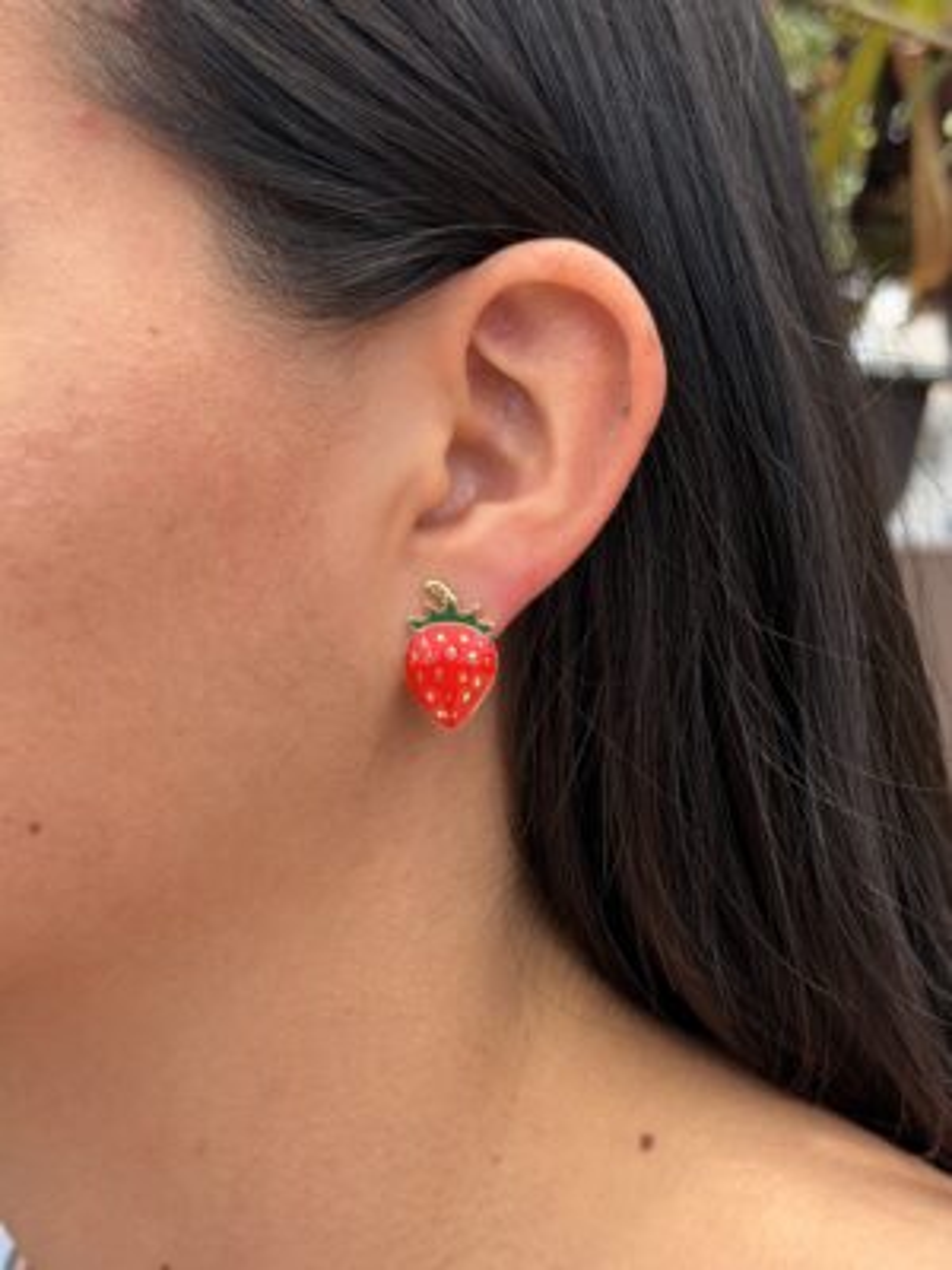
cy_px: 635
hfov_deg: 30.3
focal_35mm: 48
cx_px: 476
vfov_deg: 39.7
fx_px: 1760
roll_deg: +0.5
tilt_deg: -3.3
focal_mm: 6.76
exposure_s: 1/1330
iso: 64
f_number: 1.78
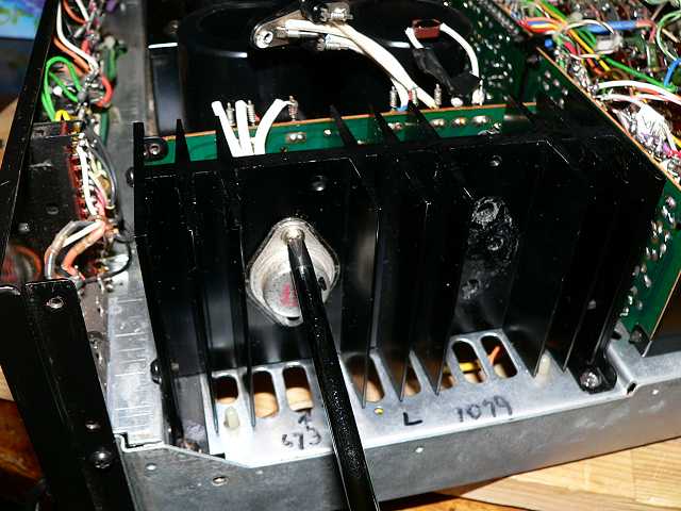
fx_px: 708
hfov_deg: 51.4
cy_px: 256
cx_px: 340
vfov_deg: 39.7
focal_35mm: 36
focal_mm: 6
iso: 100
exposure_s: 1/60
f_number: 4
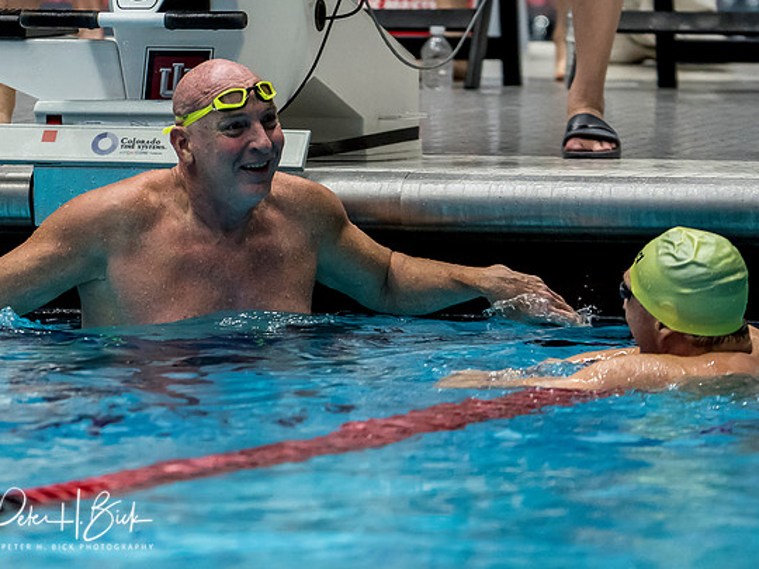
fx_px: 14296
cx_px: 150
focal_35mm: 652
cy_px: 288
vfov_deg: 2.3
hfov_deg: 3.0
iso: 2500
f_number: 2.8
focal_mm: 200
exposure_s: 1/800
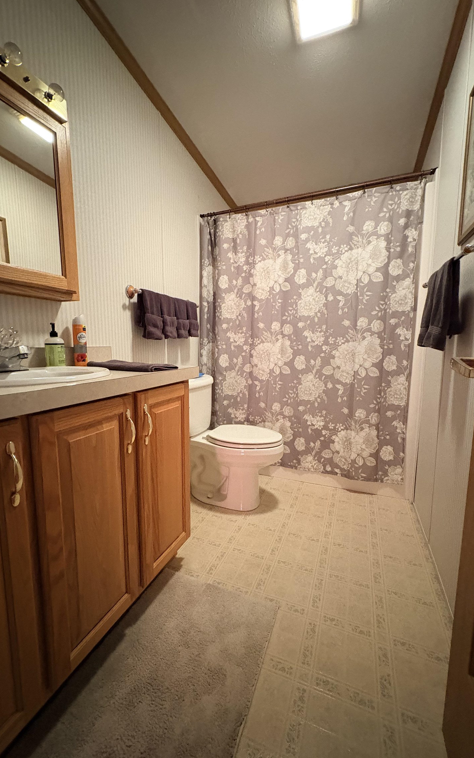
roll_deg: -0.7
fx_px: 310
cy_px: 381
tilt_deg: -6.4
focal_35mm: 15
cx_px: 226
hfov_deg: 74.8
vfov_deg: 101.5
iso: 1000
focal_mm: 2.22
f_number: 2.2
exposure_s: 1/30
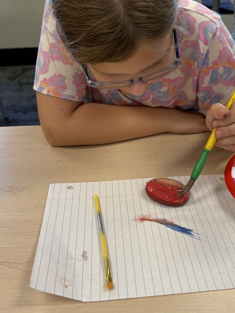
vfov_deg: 43.1
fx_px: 389
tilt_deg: -21.0
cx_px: 156
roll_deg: -1.5
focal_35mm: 43
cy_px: 100
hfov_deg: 33.3
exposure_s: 1/60
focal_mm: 5.96
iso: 80
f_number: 1.6
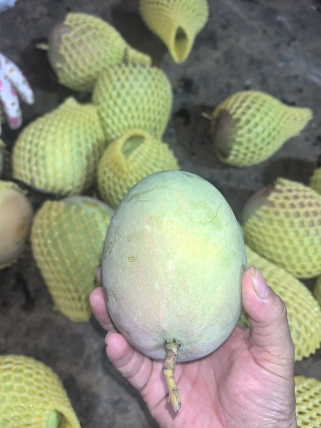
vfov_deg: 65.3
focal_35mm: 27
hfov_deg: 51.3
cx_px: 160
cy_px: 214
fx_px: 334
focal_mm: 6.98
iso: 250
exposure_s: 1/99.6
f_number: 2
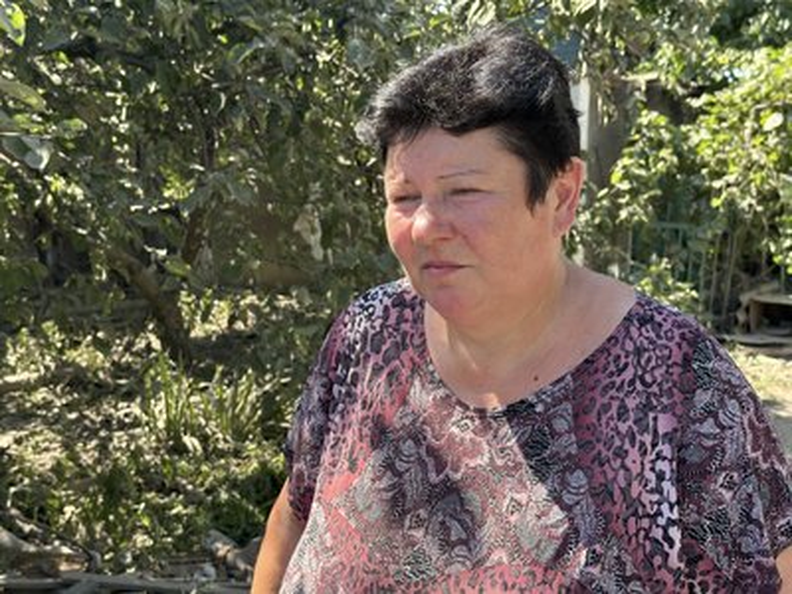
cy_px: 297
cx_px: 396
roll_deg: +0.5
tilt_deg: -8.2
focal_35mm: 48
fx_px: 1098
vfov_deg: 30.3
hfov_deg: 39.7
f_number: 1.78
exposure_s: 1/623
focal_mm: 6.86
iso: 64
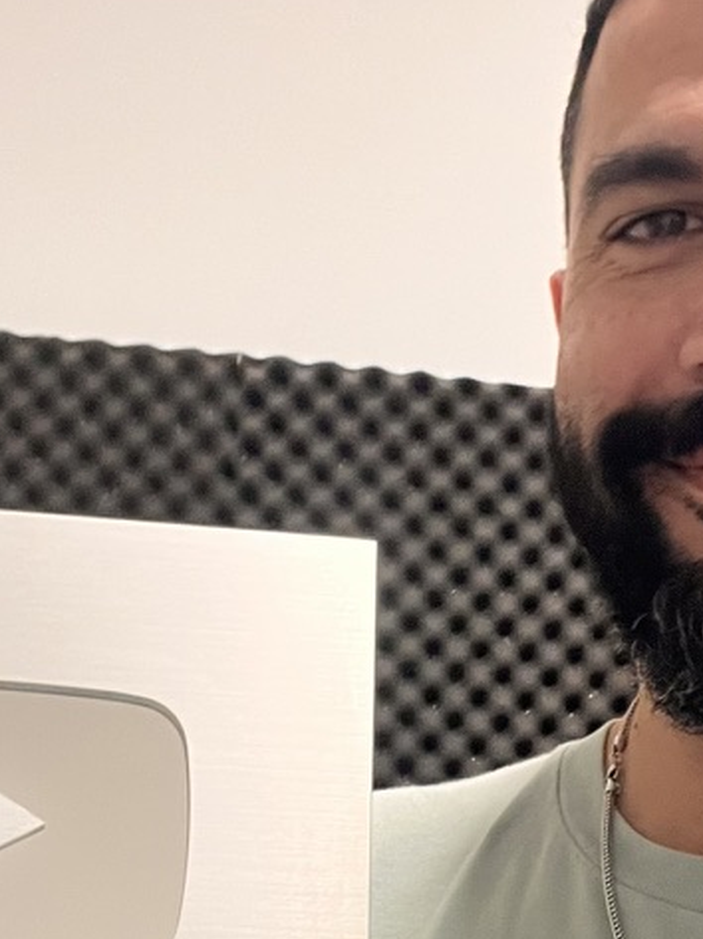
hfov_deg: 22.6
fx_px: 1762
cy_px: 661
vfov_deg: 29.5
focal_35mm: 65
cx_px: 350
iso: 400
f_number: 2.2
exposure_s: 1/33
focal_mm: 2.71
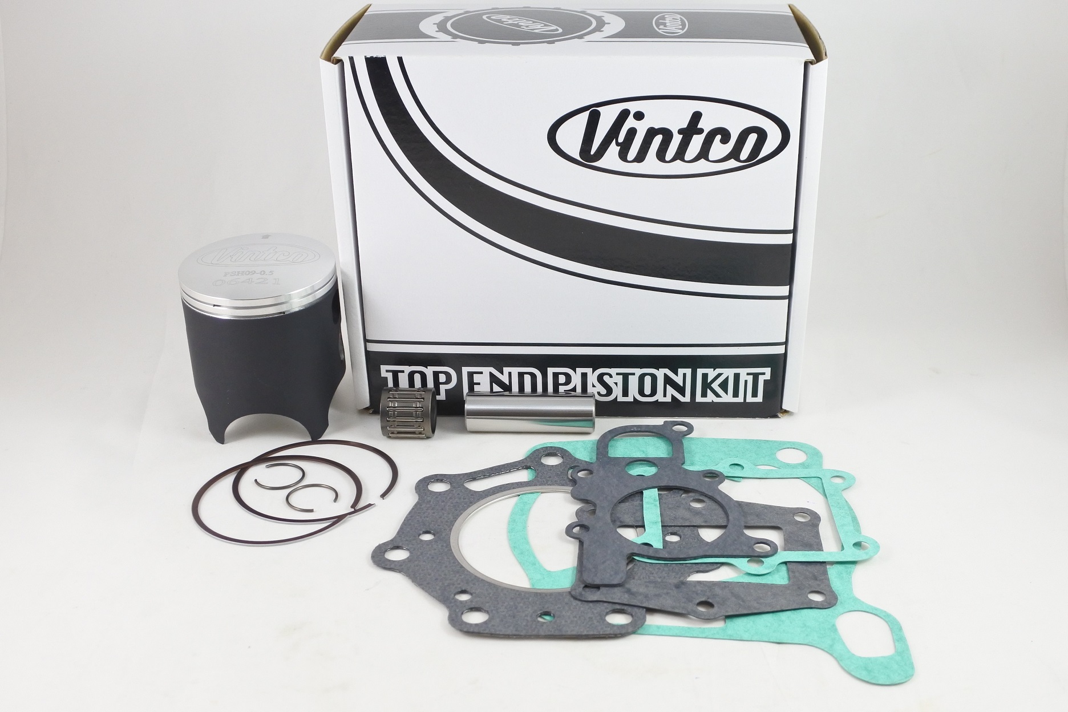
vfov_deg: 38.9
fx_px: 1009
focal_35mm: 34
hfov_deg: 55.8
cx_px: 534
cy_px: 356
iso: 560
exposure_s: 1/125
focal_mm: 12.8
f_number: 4
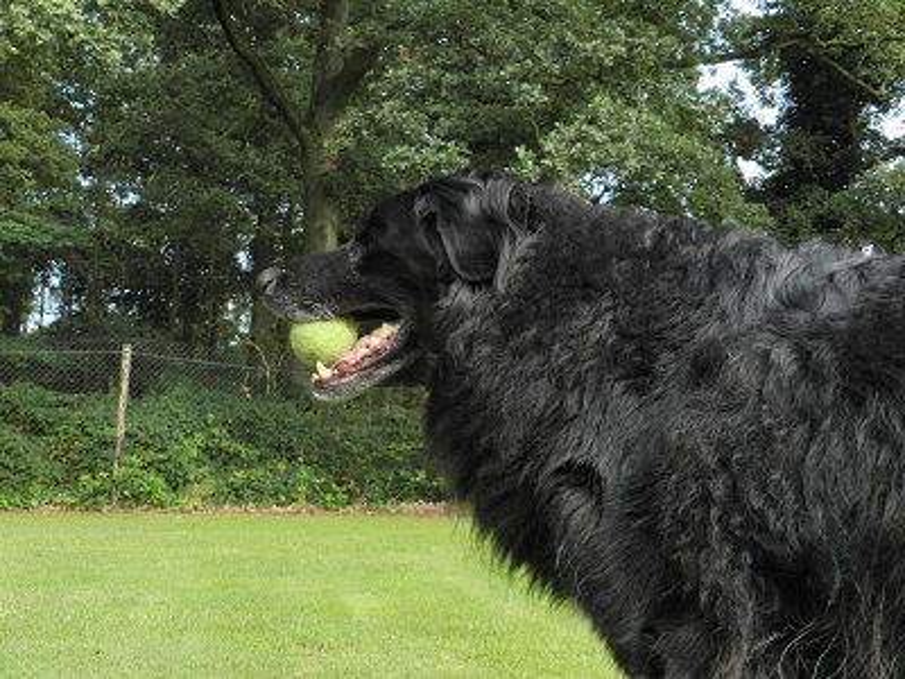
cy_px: 340
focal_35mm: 38
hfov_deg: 49.0
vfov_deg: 37.7
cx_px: 452
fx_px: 993
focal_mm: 6.7
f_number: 4.5
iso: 160
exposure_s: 1/200
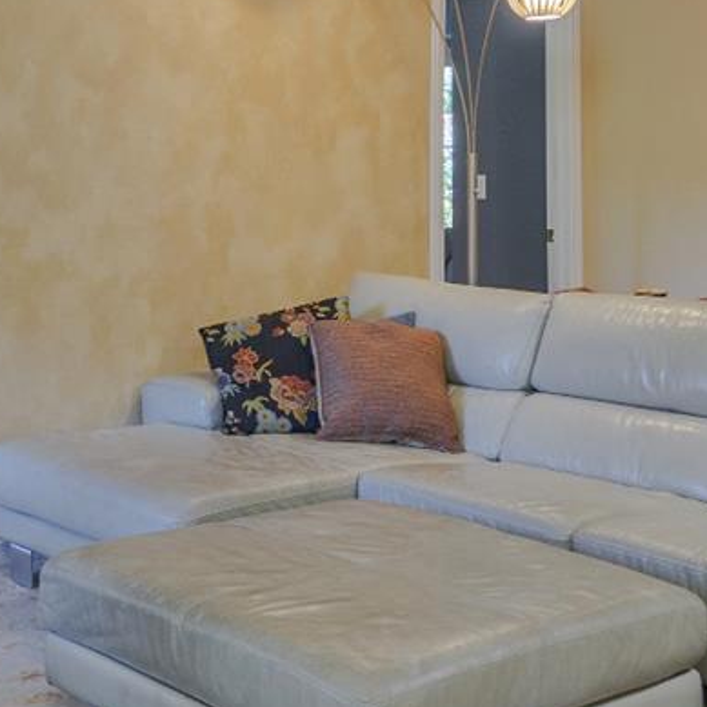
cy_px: 158
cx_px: 144
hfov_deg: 28.5
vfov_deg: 28.5
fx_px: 1363
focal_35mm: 59
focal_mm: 12
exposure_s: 1/8
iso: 100
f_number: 5
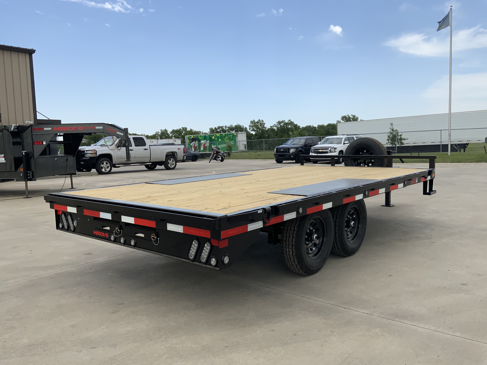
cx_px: 244
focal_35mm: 29
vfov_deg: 48.2
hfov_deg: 61.7
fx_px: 408
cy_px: 182
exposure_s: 1/1250
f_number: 1.8
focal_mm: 3
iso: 16
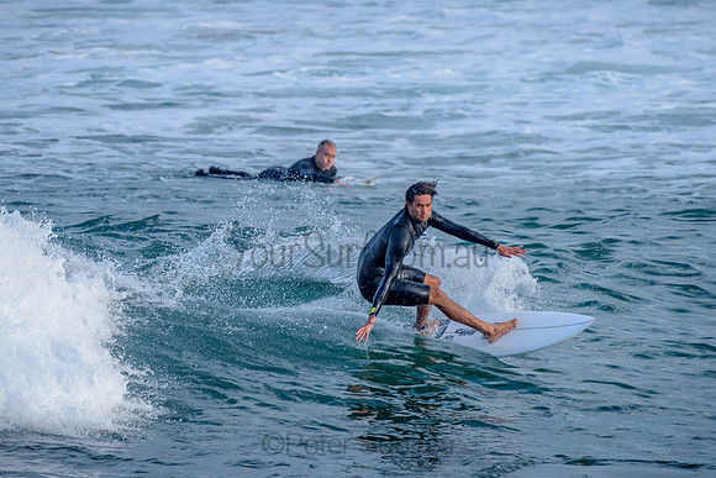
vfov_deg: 2.2
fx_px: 12175
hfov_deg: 3.4
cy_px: 239
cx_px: 358
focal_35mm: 612
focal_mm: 500
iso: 450
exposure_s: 1/1250
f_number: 5.6
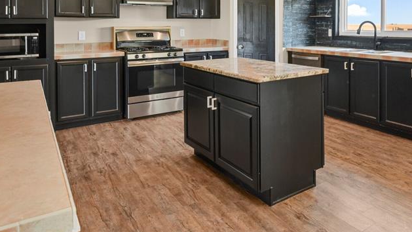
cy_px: 30
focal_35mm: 29
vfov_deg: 37.9
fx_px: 317
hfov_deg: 64.3
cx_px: 276
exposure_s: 1/20
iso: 2000
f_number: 8
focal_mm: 17
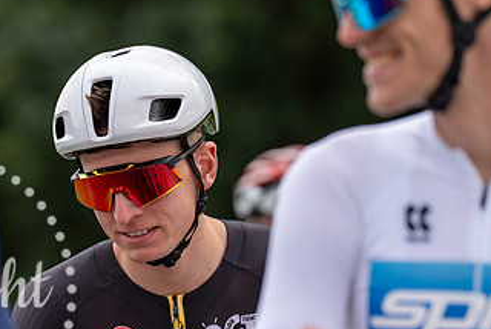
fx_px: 4873
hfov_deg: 5.8
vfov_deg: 3.9
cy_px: 213
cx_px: 170
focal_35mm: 357
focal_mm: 197
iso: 125
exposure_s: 1/800
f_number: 3.5
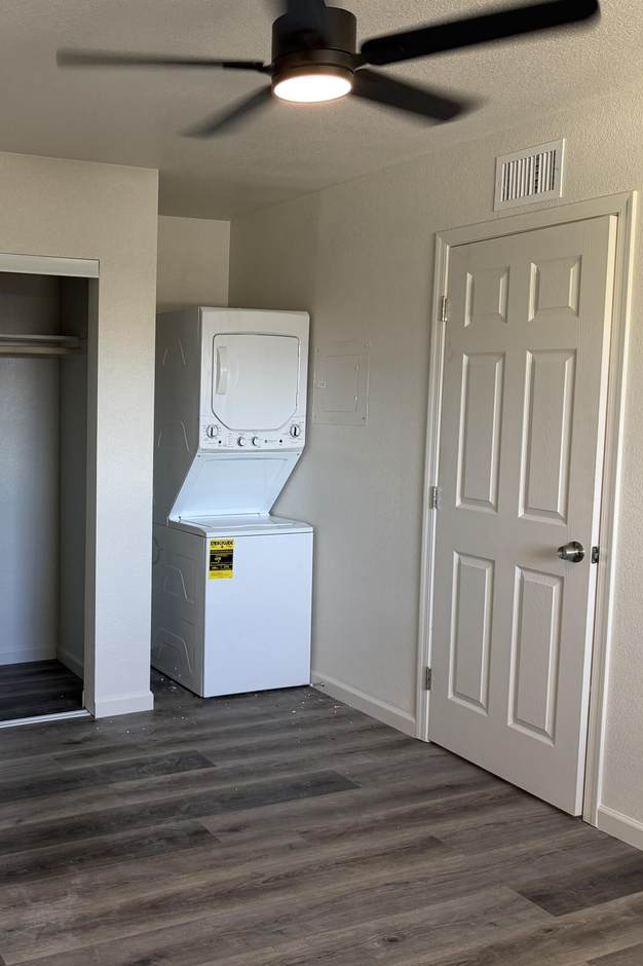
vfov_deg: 55.8
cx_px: 115
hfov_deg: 37.3
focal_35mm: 34
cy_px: 478
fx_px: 912
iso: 200
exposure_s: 1/111
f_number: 1.78
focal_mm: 6.76
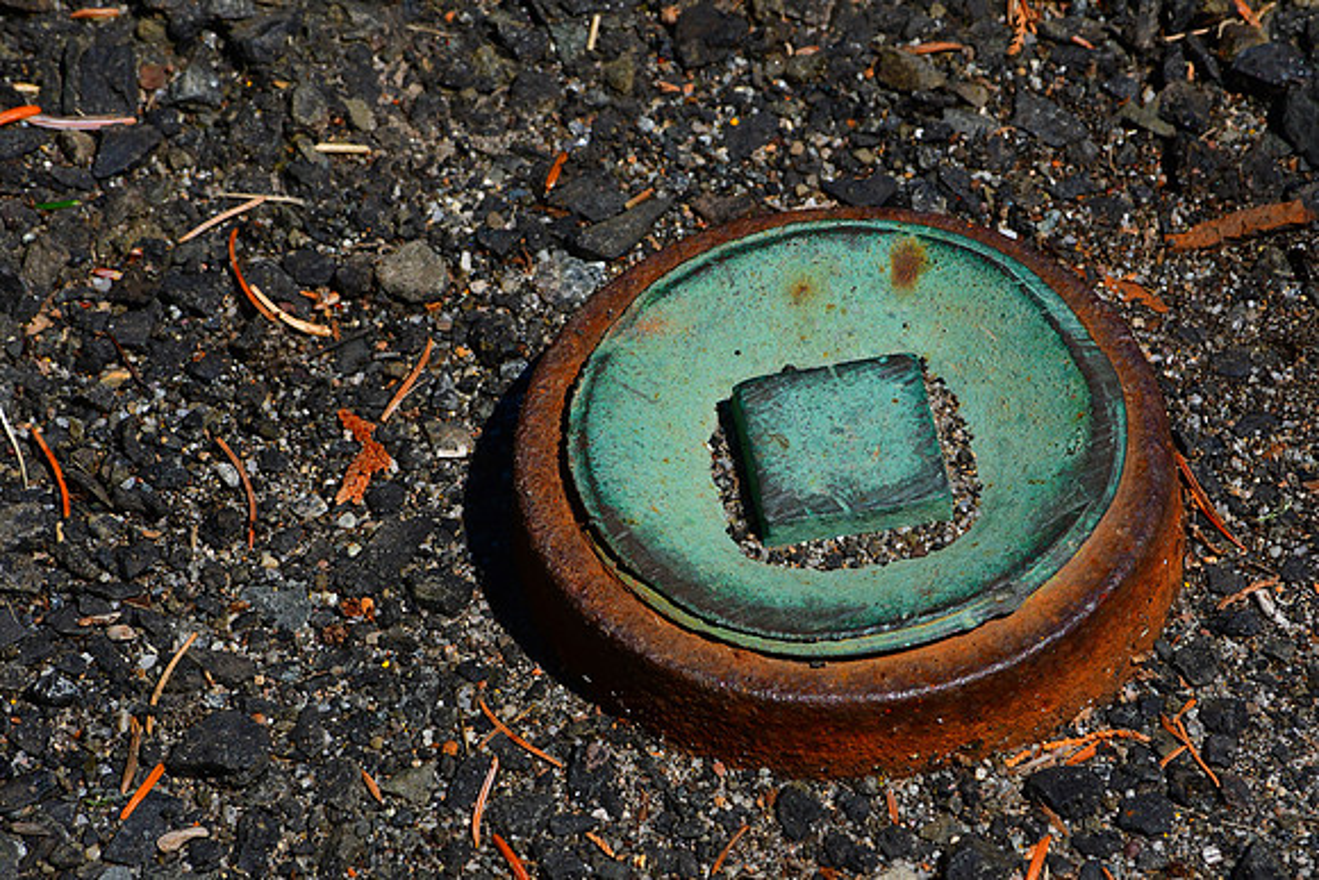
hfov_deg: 9.8
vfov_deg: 6.5
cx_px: 660
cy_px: 440
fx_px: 7696
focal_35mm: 210
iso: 200
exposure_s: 1/250
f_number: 14
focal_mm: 140
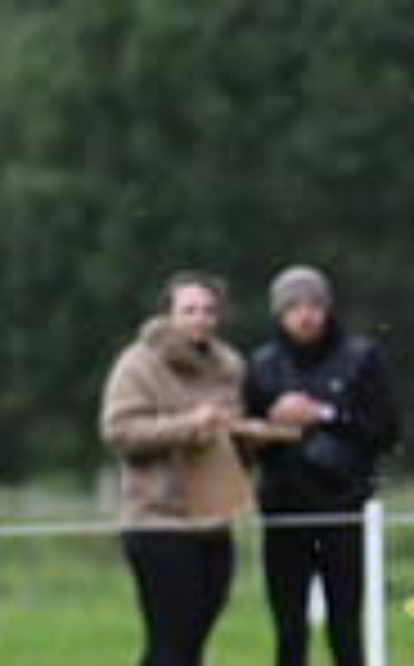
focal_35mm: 1261
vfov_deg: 1.7
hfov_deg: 1.0
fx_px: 22853
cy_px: 403
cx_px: 1282
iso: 900
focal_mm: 210
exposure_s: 1/1250
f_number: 4.5
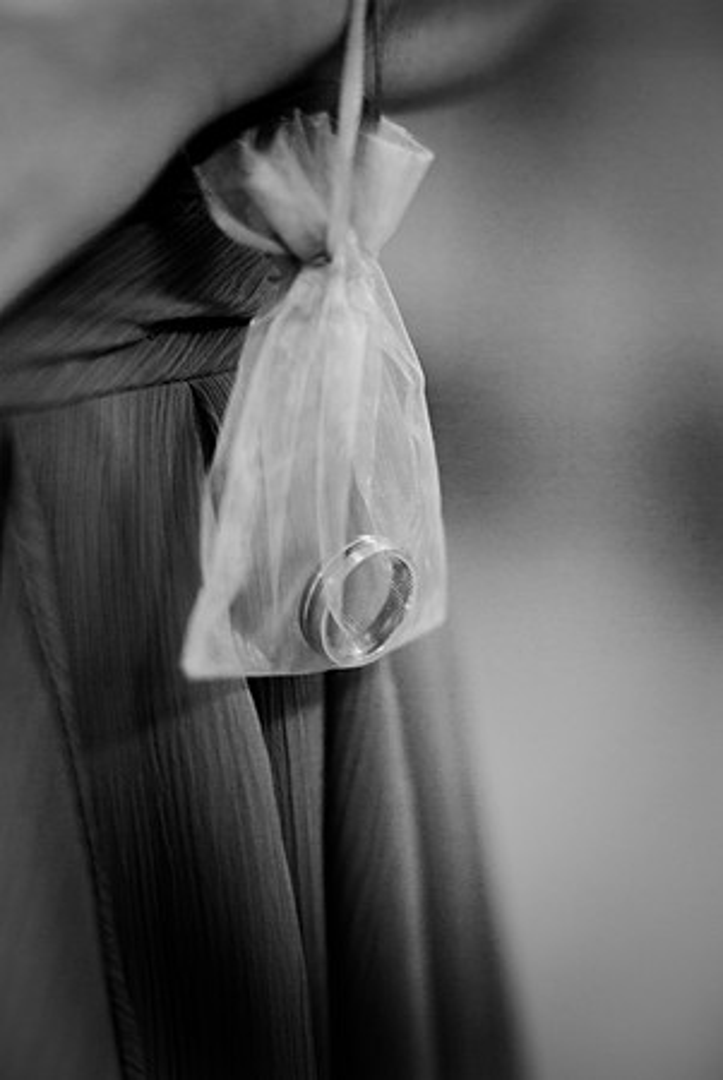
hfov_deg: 18.2
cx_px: 362
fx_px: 2254
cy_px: 540
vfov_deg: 27.0
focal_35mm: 75
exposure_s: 1/125
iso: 100
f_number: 2
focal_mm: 50
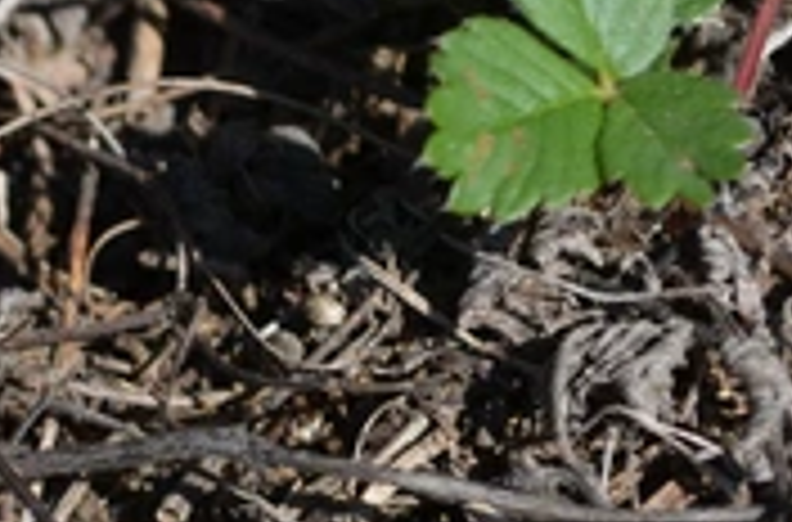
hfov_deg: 6.8
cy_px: 592
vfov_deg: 4.5
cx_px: -270
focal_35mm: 300
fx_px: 6572
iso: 100
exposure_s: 1/250
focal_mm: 55
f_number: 8
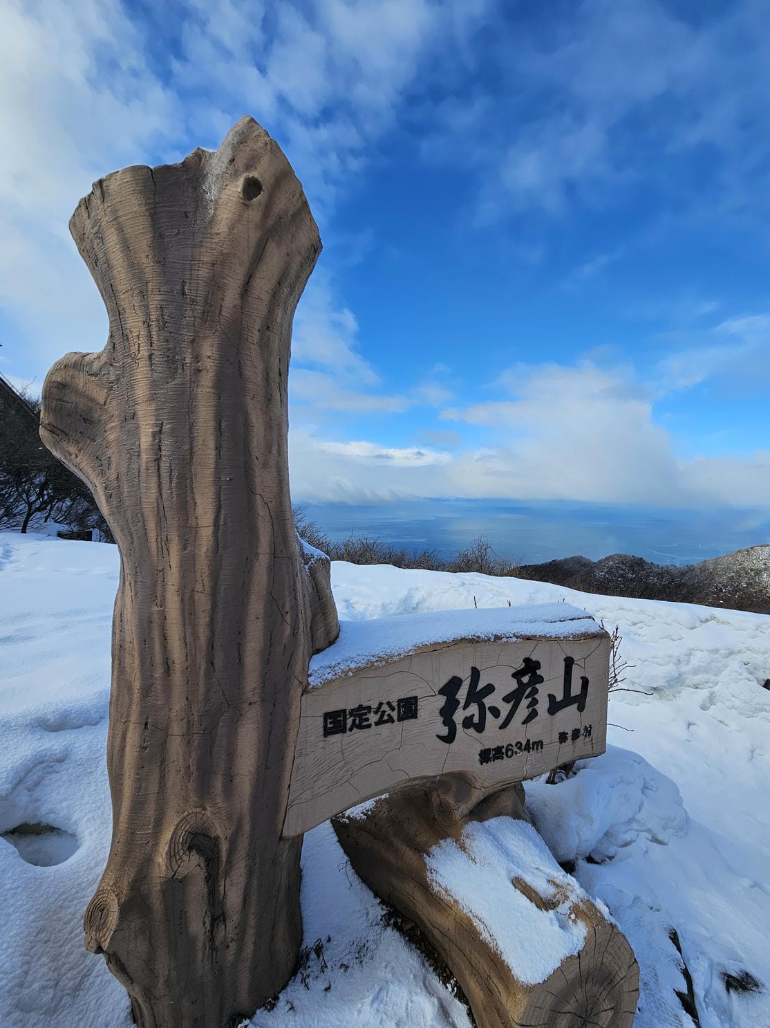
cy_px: 496
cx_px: 411
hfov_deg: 85.5
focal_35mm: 14
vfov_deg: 102.0
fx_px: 415
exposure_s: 1/3291
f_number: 2.2
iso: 50
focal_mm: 2.2
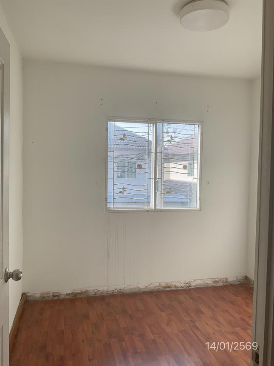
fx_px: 306
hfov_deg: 48.2
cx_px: 137
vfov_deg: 61.7
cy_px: 183
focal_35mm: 29
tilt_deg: -2.0
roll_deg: -0.4
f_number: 1.8
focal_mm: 3
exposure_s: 1/257
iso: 16
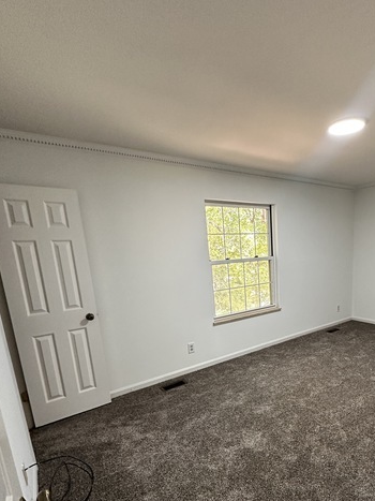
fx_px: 289
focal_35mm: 20
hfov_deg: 63.6
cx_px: 261
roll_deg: +1.4
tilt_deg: -11.3
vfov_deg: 80.6
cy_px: 306
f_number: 2.2
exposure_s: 1/99
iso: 250
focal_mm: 2.22
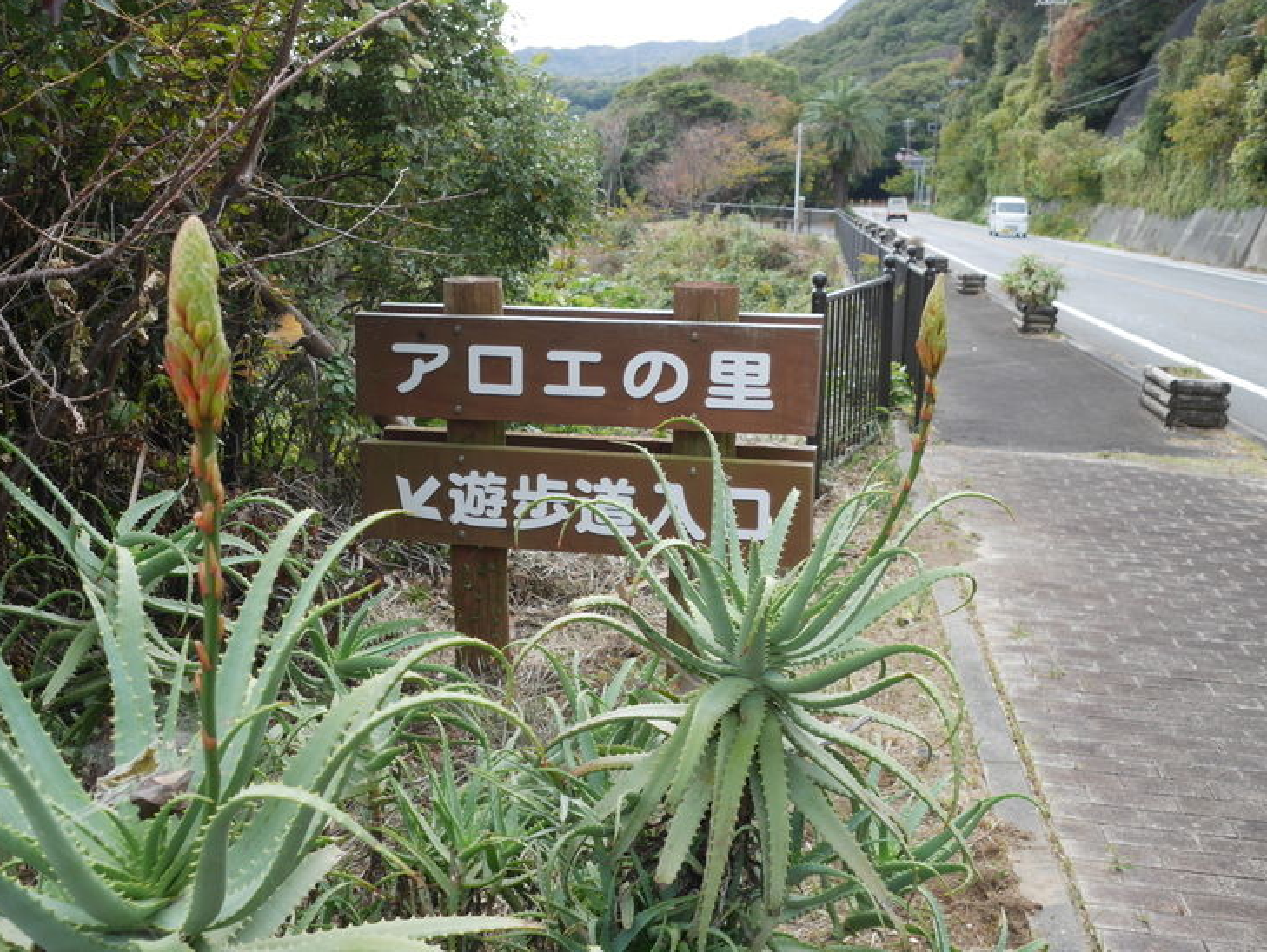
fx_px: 1392
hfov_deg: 48.8
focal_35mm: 38
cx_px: 561
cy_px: 497
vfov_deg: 37.8
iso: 200
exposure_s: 1/125
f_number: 5.6
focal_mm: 17
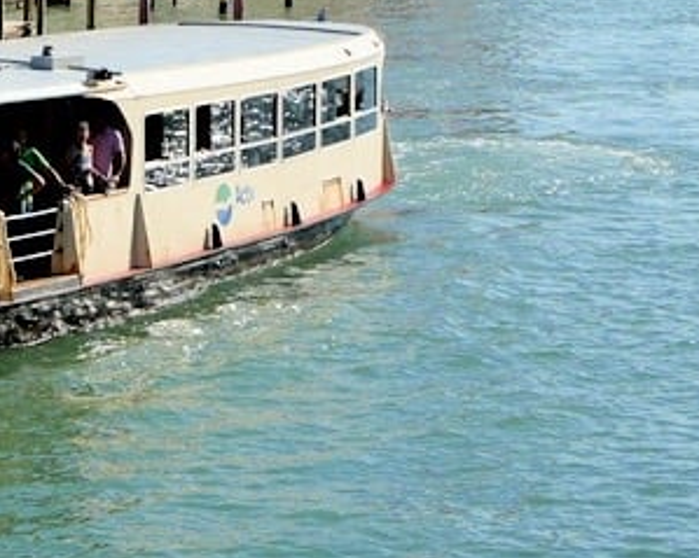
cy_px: -254
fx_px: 3268
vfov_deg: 9.5
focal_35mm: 158
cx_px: 70
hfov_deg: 12.1
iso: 100
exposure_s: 1/400
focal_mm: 35
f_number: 8
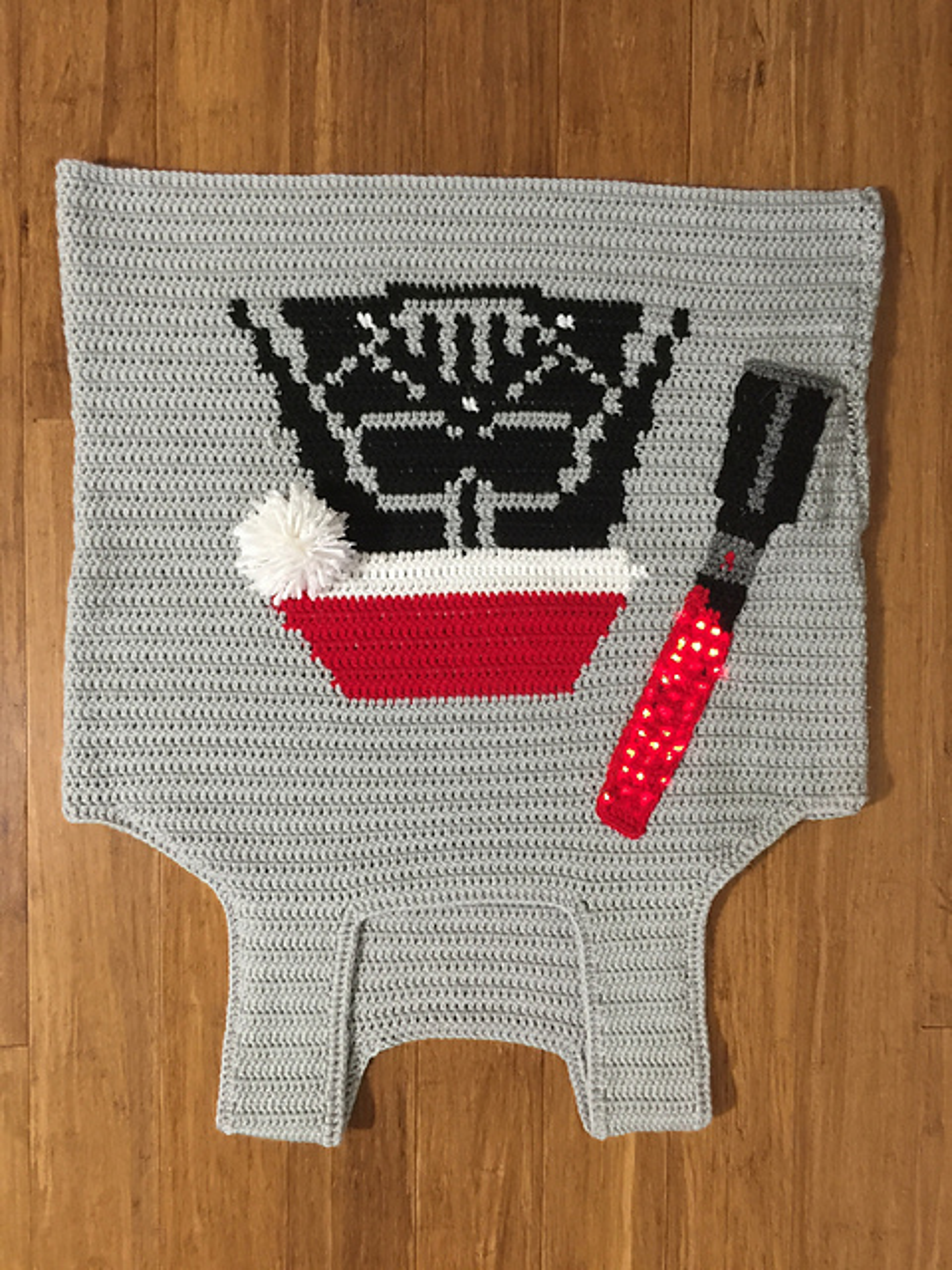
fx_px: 1063
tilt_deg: -85.7
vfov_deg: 61.7
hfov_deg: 48.2
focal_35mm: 29
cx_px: 476
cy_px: 635
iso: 125
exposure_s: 1/8
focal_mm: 4.15
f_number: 2.2
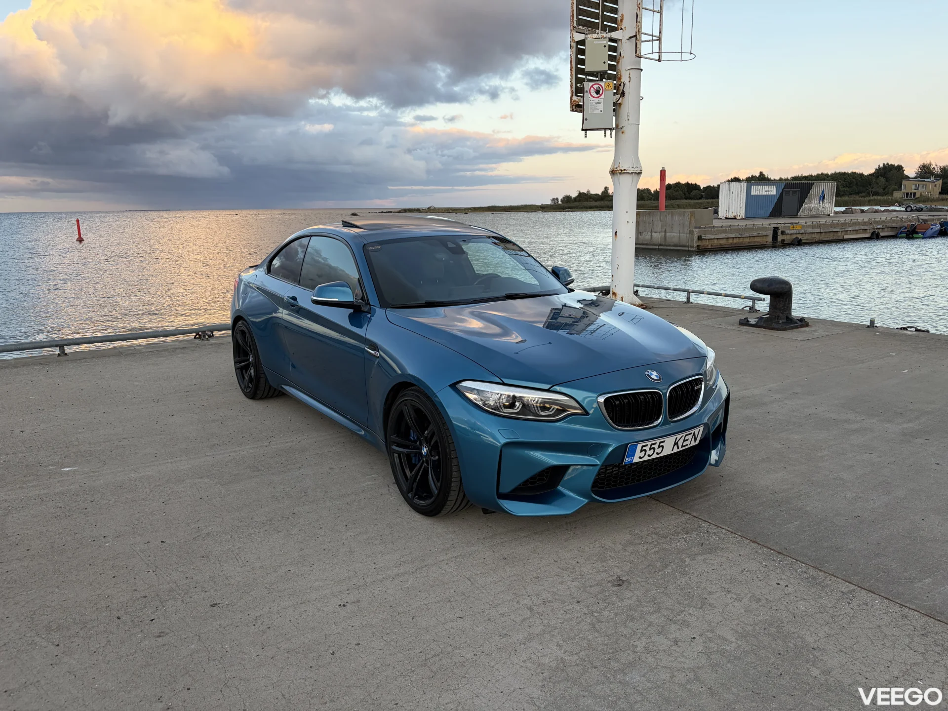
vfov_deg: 53.1
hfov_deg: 67.3
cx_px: 474
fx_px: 712
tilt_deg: -11.0
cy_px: 356
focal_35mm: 26
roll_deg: +2.1
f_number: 1.6
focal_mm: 5.96
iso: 40
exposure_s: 1/246
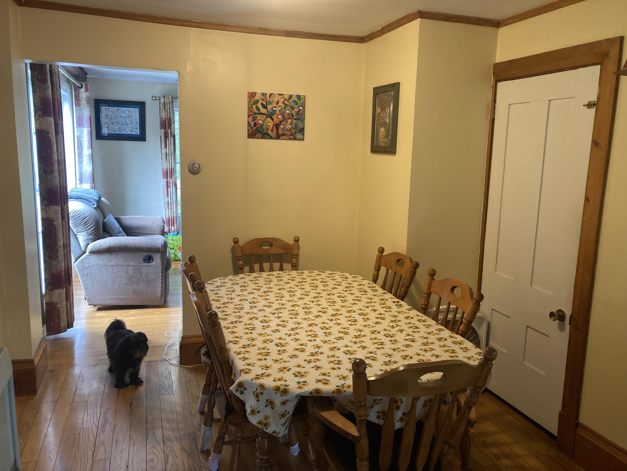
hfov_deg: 63.4
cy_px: 236
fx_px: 507
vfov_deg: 49.7
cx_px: 314
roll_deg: -1.1
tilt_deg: -10.0
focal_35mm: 28
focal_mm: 3.99
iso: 160
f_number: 1.8
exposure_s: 1/60
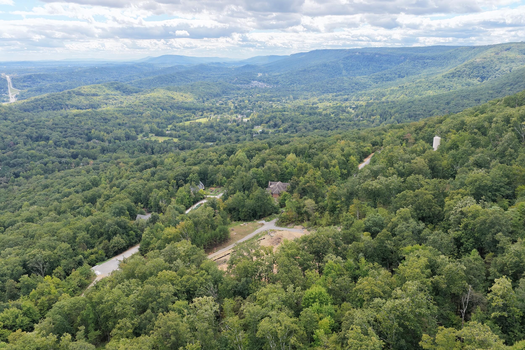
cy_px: 175
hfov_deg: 65.5
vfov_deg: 46.4
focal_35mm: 28
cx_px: 262
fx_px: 408
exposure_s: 1/800
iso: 400
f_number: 2.8
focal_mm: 14.45
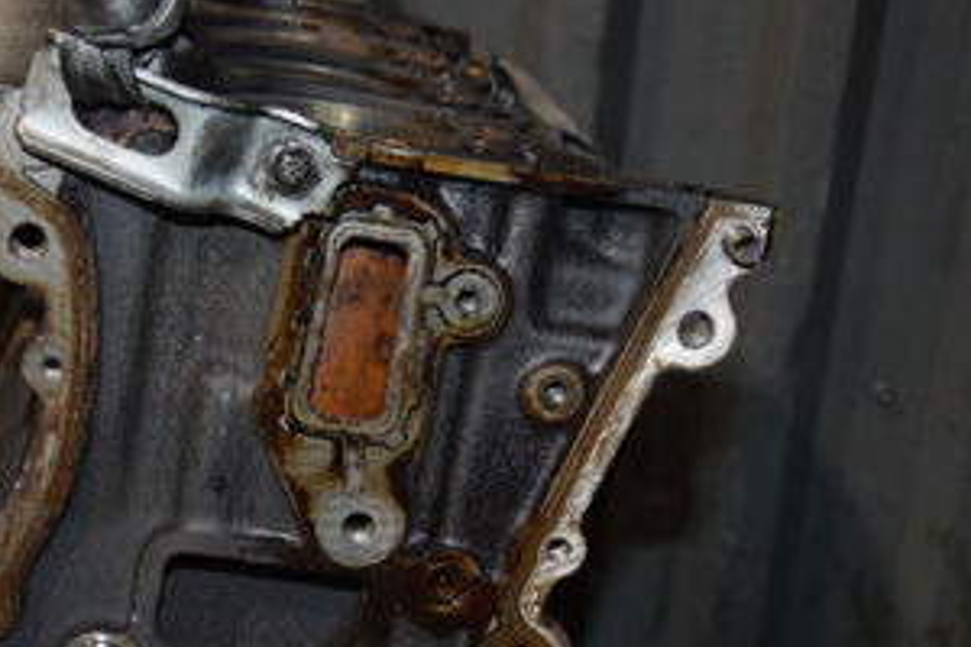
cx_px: 204
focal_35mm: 80
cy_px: 637
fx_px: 2159
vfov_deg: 16.7
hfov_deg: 25.0
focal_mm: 25
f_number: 5
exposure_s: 1/60
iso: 800
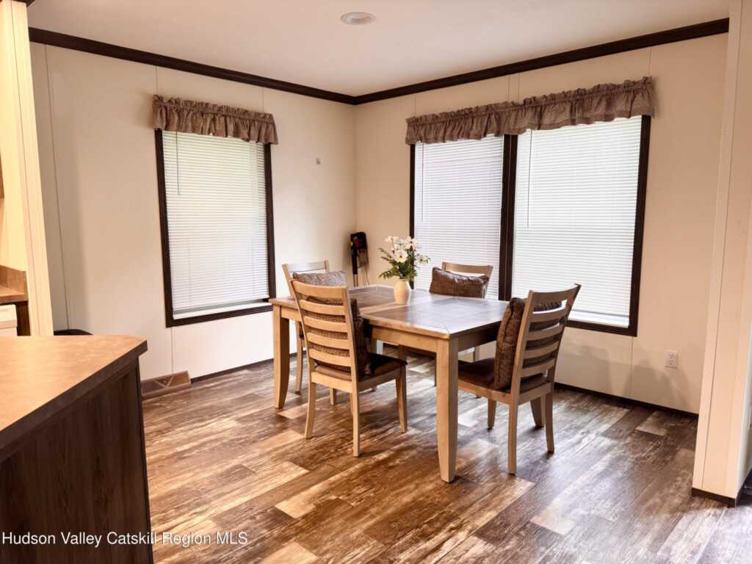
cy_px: 282
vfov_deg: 56.8
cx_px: 376
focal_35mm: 24
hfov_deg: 71.6
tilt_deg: -8.7
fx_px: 521
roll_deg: +0.2
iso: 160
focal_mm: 6.76
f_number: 1.78
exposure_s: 1/60
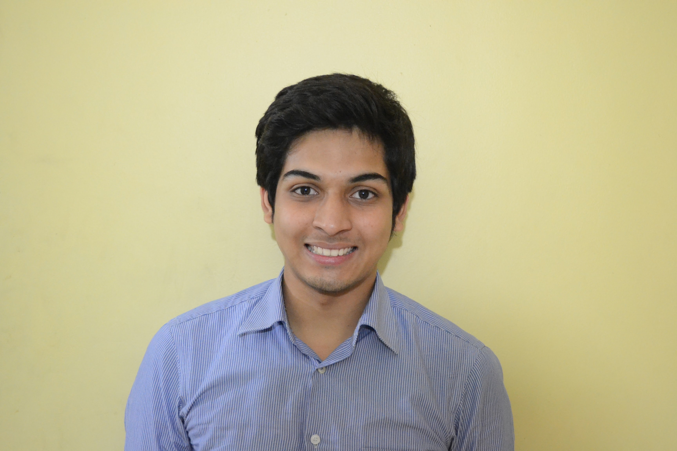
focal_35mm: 52
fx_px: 987
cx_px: 338
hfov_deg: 37.9
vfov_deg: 25.8
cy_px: 226
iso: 3200
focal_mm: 35
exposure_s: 1/25
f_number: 5
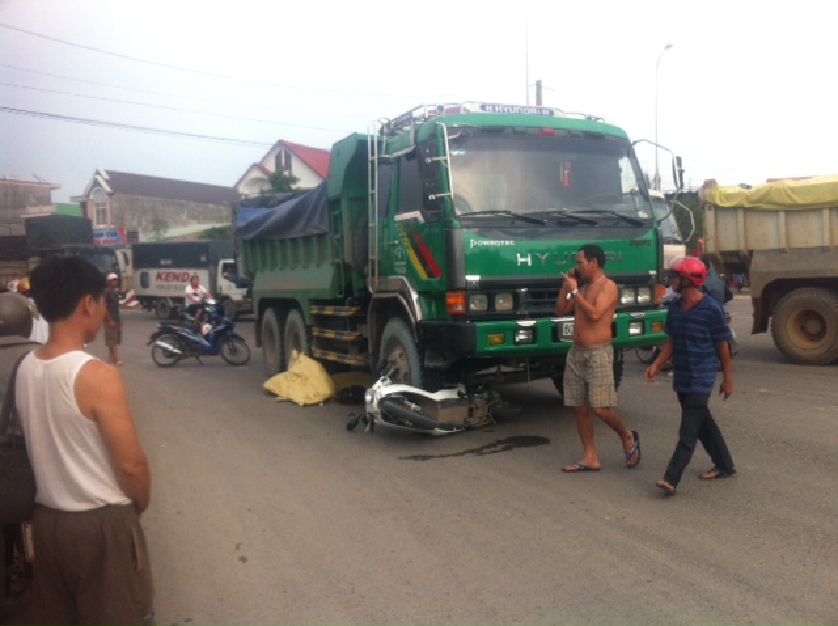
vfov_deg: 40.6
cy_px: 313
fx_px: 846
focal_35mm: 35
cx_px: 419
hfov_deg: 52.7
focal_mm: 3.85
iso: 80
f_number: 2.8
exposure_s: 1/580
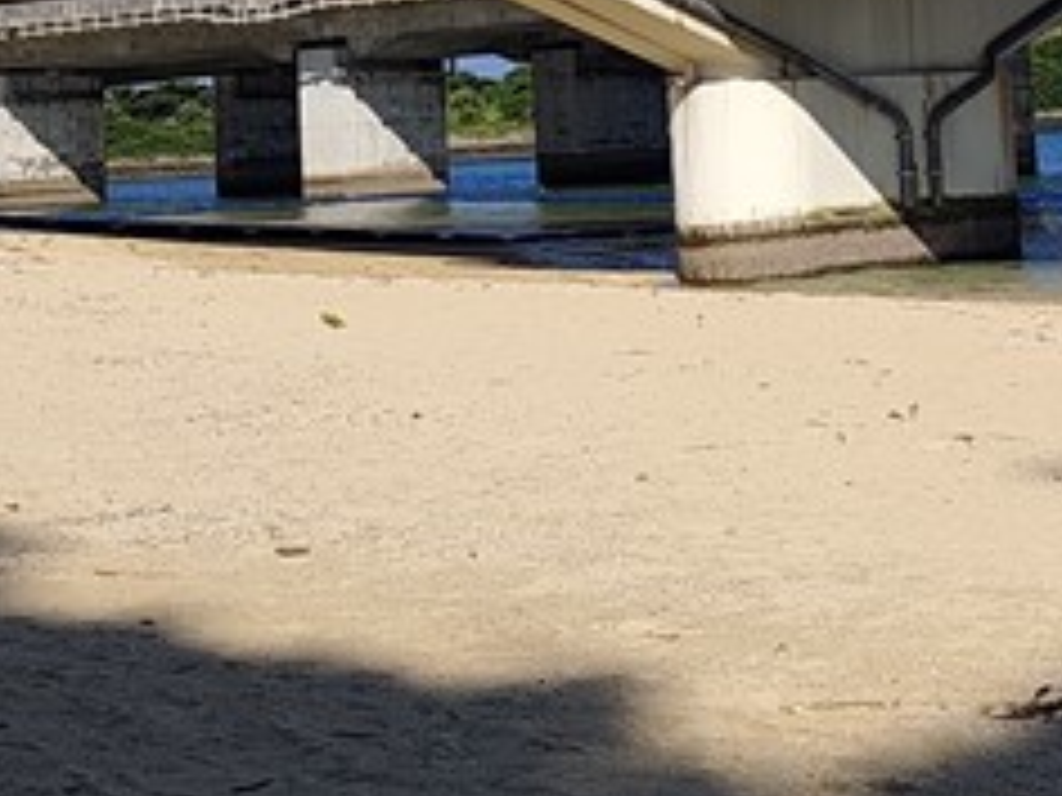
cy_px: -211
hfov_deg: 19.6
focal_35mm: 100
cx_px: 706
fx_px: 3068
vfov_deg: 14.2
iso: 50
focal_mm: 6.07
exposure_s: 1/1027
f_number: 1.7
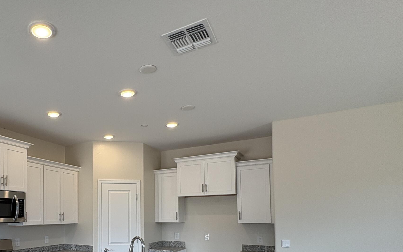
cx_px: 98
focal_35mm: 26
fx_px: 286
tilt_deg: +1.9
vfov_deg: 45.0
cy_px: 205
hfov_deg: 65.8
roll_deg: +0.7
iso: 64
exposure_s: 1/120
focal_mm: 2.22
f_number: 2.2
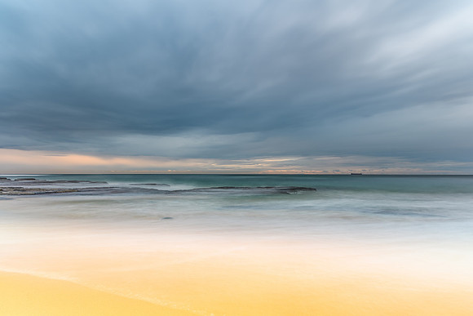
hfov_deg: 73.7
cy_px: 158
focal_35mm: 24
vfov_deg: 53.2
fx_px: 315
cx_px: 236
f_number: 8
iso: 50
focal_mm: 16
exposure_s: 25
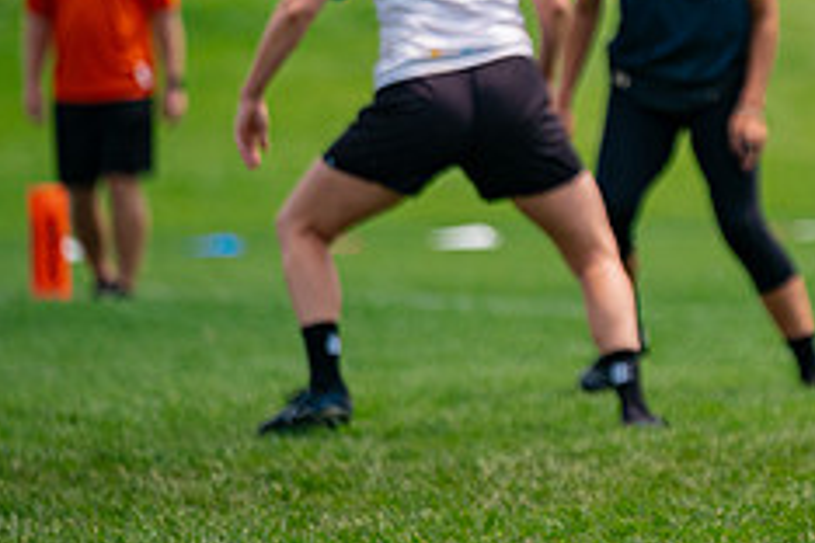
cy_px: 64
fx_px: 10504
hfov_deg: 4.4
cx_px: 968
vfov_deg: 3.0
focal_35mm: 464
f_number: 3.2
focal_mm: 187
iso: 400
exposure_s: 1/6400
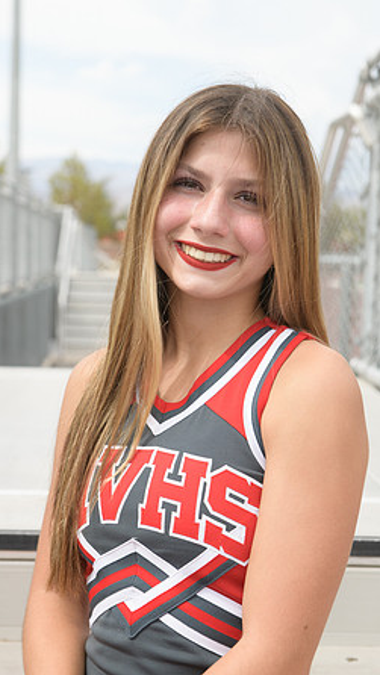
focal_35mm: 74
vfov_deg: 28.6
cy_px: 339
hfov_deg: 16.3
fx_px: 1325
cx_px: 188
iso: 800
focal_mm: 70
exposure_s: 1/1250
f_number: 5.6
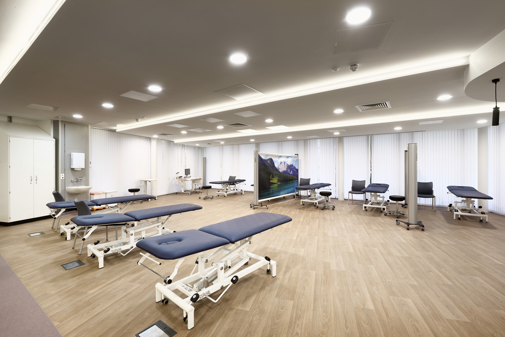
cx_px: 252
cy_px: 168
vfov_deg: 75.5
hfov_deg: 98.5
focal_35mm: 16
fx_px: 217
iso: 64
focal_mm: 15.5
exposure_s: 1/4
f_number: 7.1
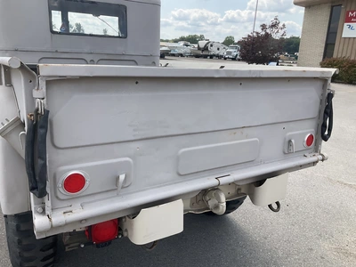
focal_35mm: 29
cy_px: 134
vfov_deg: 48.2
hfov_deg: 61.7
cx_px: 178
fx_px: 298
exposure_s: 1/944
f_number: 1.8
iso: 25
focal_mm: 3
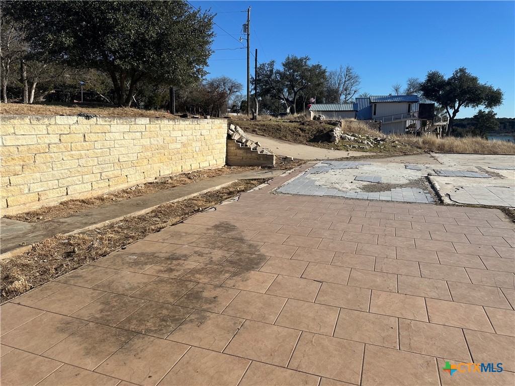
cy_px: 193
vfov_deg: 56.8
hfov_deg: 71.6
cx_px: 258
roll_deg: -0.9
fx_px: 357
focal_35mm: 24
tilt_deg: -9.7
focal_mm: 6.86
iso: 80
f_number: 1.78
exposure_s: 1/6623
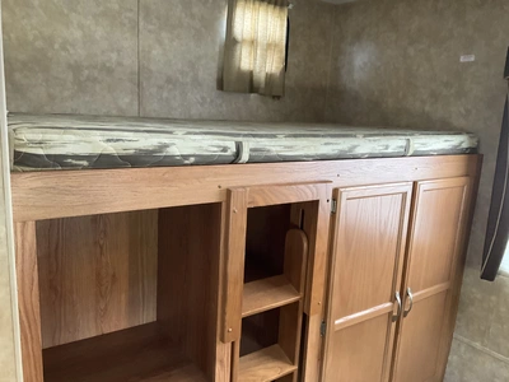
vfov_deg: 48.2
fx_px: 426
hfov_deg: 61.7
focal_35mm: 29
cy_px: 191
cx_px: 254
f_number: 1.8
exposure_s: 1/60
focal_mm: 3
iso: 250
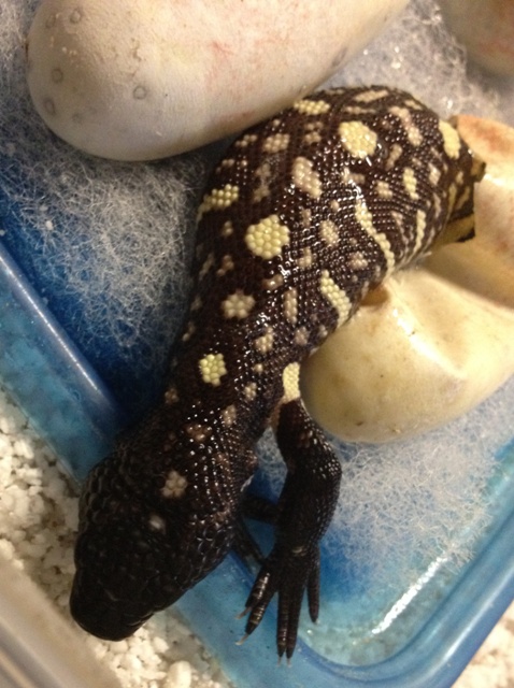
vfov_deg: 52.7
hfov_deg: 40.6
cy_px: 344
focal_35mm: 35
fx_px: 695
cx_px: 257
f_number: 2.4
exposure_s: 1/17
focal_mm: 4.28
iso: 400
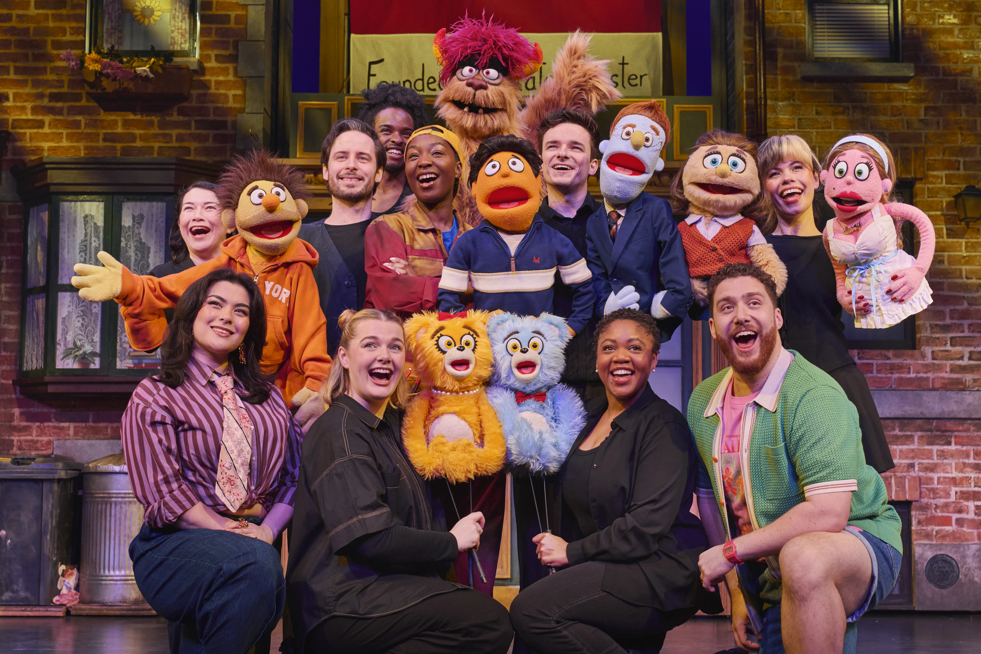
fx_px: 981
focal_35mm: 36
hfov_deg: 53.1
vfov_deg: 36.9
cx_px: 490
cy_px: 327
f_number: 5
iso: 500
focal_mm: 36
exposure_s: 1/250
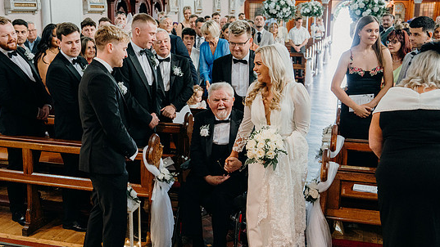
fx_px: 502
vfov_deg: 27.7
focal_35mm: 43
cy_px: 127
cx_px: 207
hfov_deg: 47.3
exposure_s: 1/160
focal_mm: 38
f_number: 3.5
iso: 5000
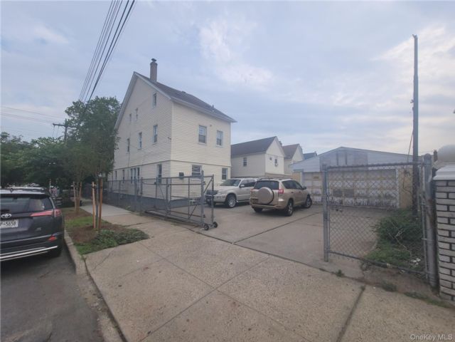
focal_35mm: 13
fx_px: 171
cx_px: 228
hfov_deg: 106.2
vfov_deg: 89.9
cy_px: 171
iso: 64
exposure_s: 1/1915
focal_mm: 2.2
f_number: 2.2
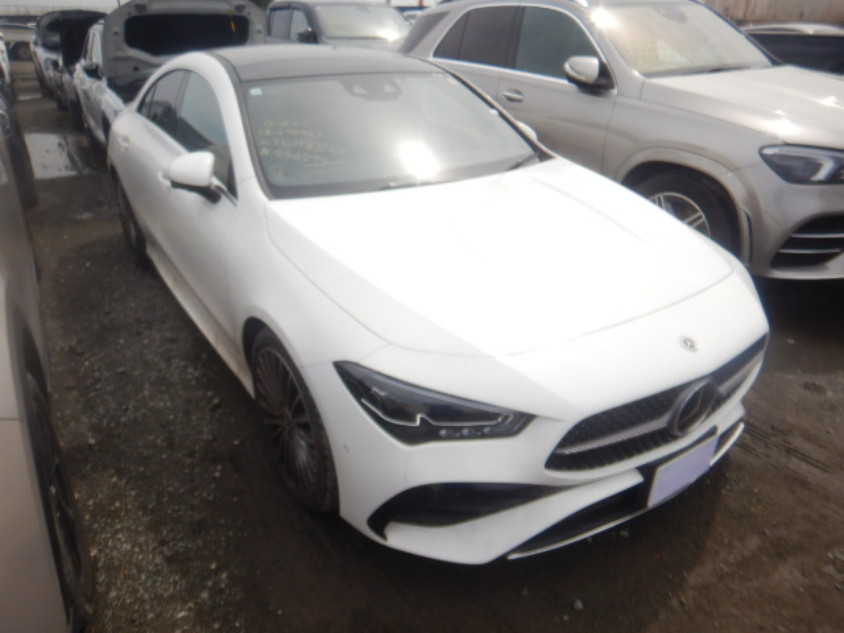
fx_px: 585
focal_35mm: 24
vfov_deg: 56.8
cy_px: 316
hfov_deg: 71.6
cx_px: 422
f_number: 2.8
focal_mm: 4.3
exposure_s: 1/500
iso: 125
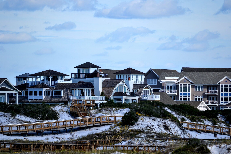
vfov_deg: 4.6
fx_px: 1925
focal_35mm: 300
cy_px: 77
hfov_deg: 6.9
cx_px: 116
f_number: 5.6
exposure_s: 1/500
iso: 110
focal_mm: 200
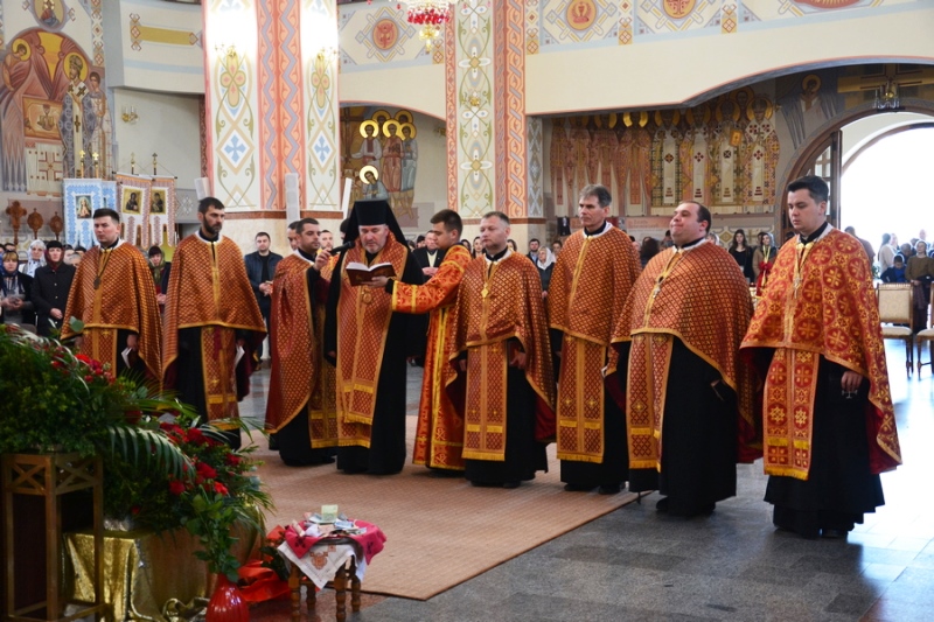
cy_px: 311
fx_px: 1245
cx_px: 467
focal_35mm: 48
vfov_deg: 28.1
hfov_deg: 41.1
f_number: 4.2
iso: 800
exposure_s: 1/13
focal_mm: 32
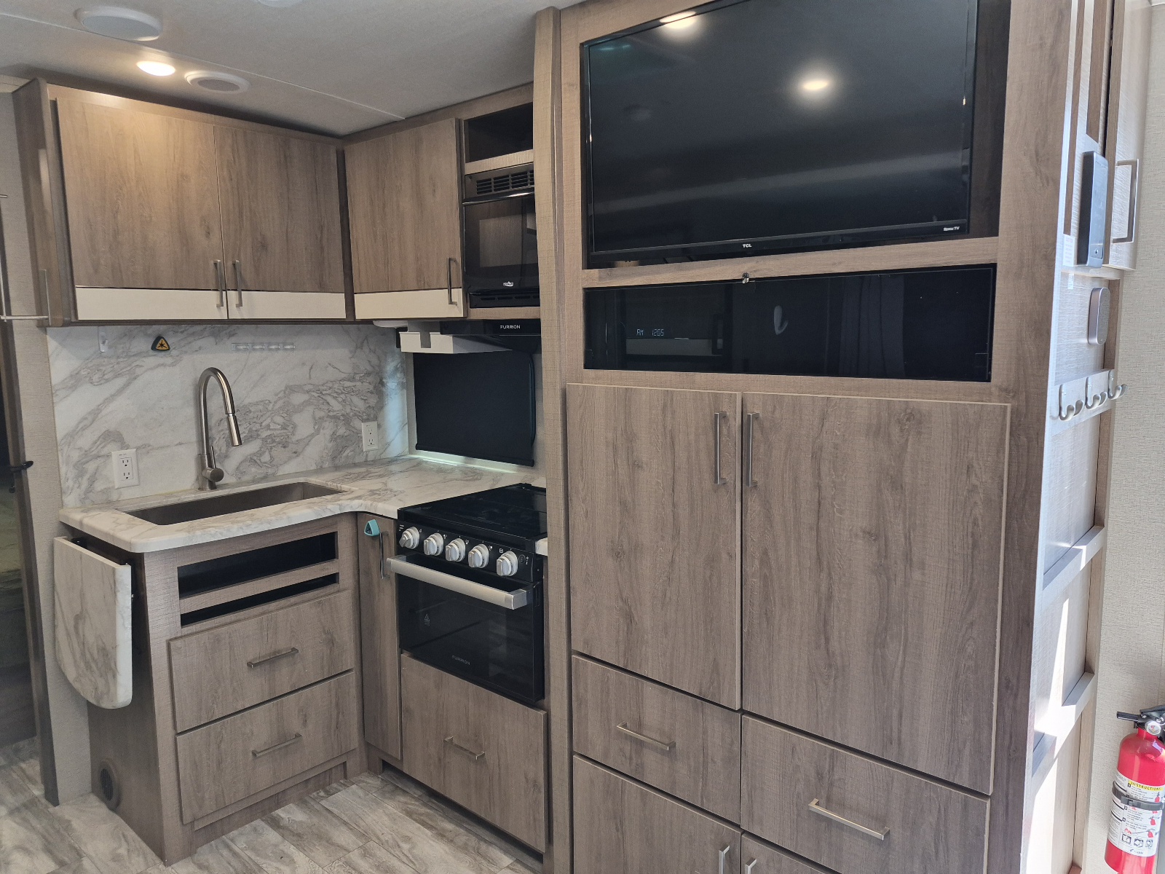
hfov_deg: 73.9
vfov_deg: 58.9
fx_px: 774
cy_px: 437
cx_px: 582
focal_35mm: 23
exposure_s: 1/120
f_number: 1.8
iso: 250
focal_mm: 5.4
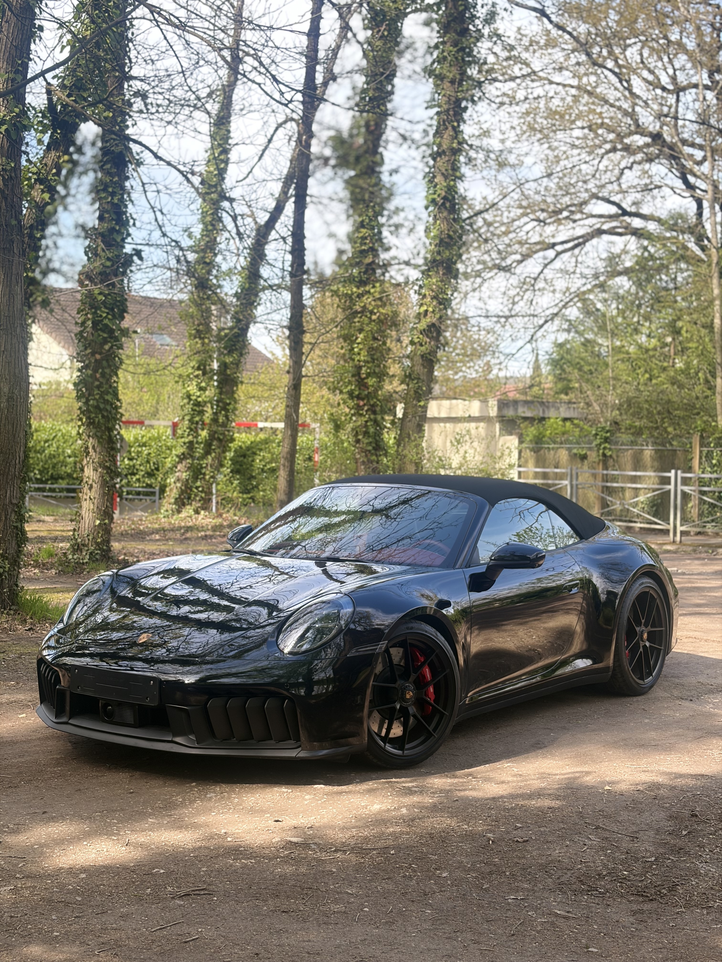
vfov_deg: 36.8
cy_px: 481
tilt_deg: -0.9
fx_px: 1446
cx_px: 361
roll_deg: -0.8
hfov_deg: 28.0
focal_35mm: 52
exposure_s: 1/492
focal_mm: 5.96
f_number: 1.6
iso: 50
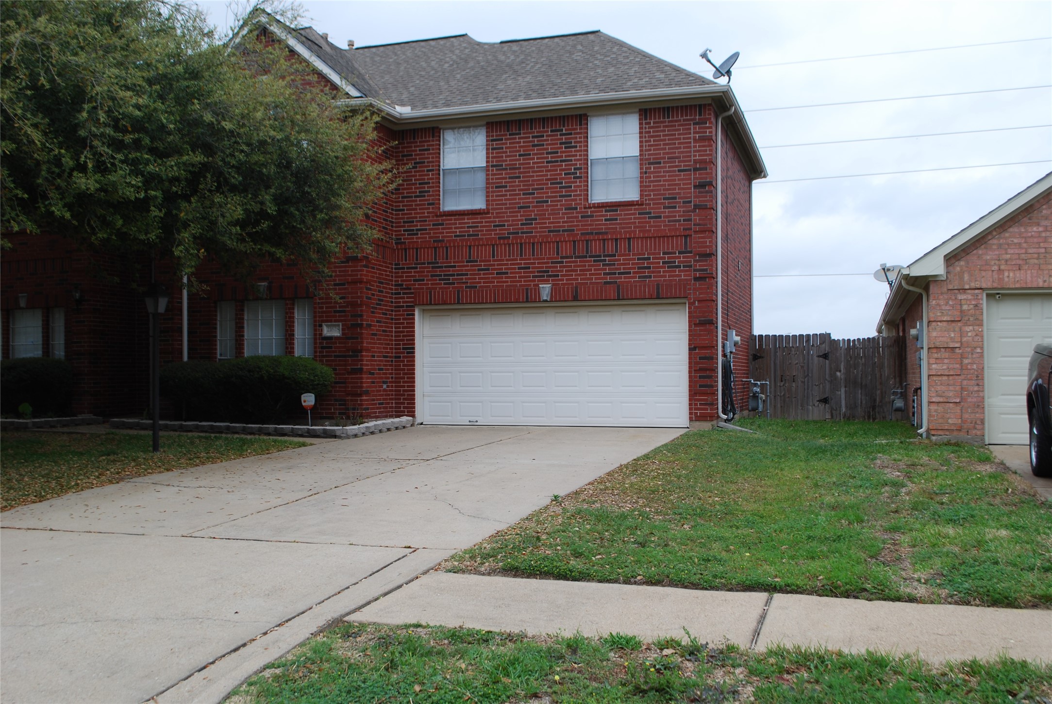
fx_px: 965
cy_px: 352
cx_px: 526
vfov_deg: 40.1
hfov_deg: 57.2
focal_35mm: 33
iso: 100
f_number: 5.6
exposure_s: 1/125
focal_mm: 22
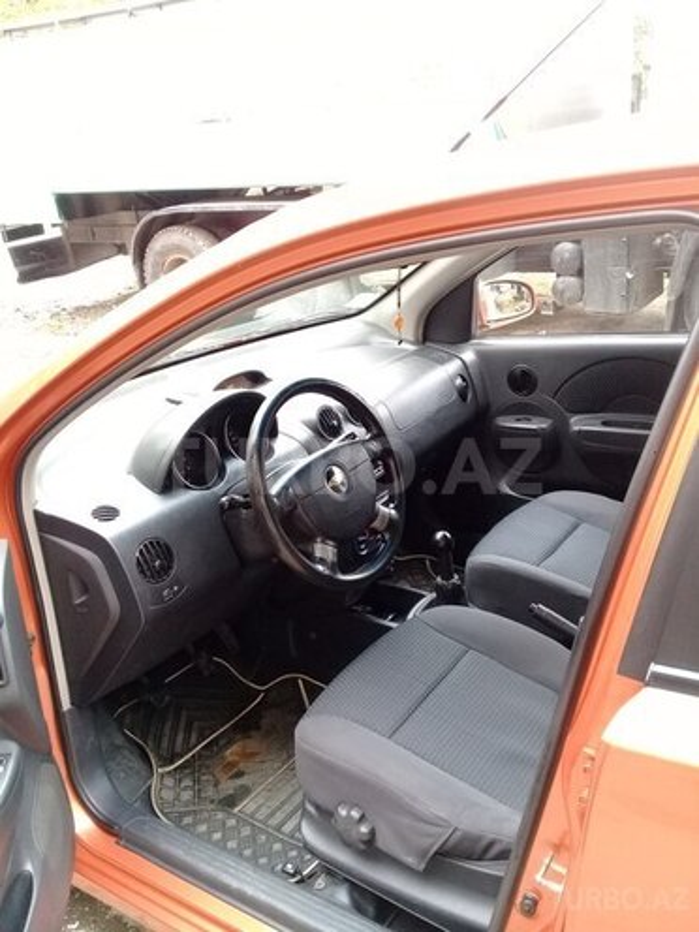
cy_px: 466
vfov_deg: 58.4
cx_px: 350
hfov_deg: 45.4
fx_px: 835
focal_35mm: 31
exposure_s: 1/40
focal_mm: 3.3
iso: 125
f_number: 2.2
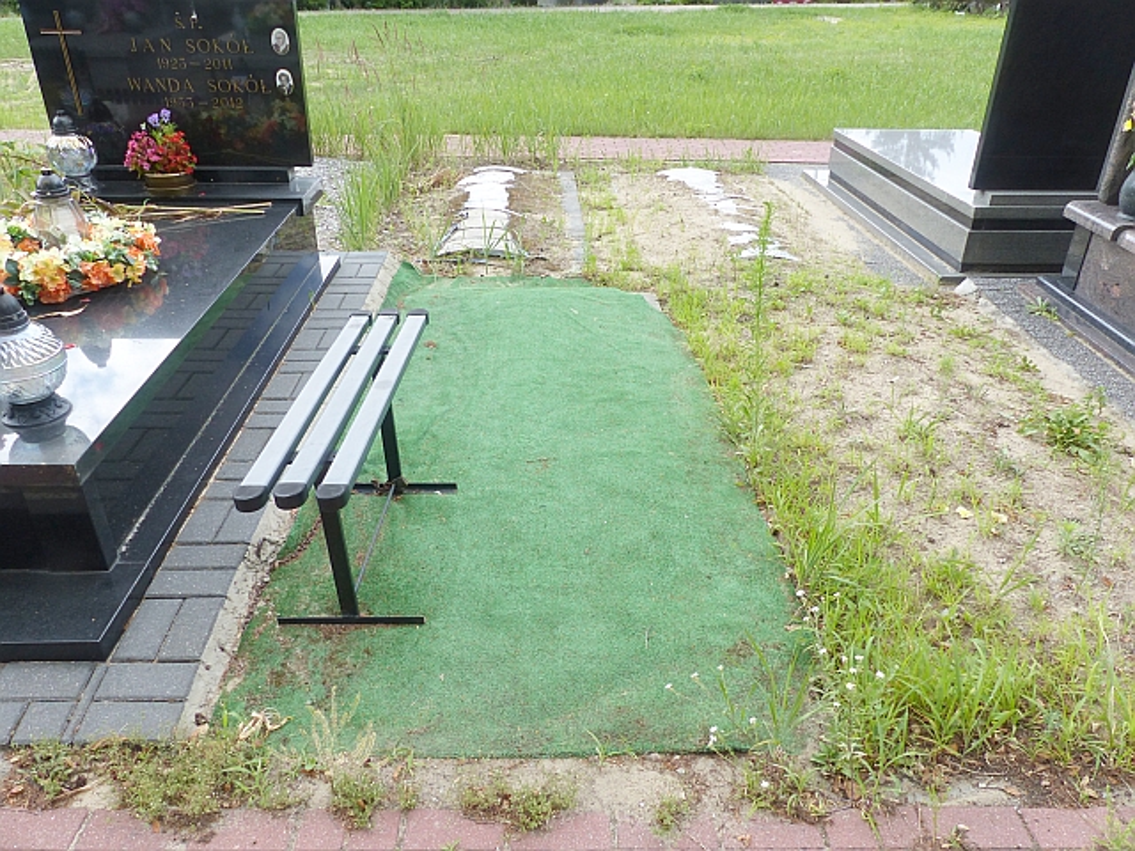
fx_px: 820
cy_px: 426
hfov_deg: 69.4
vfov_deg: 54.9
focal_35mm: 25
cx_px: 568
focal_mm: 4.5
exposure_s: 1/160
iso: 100
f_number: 4
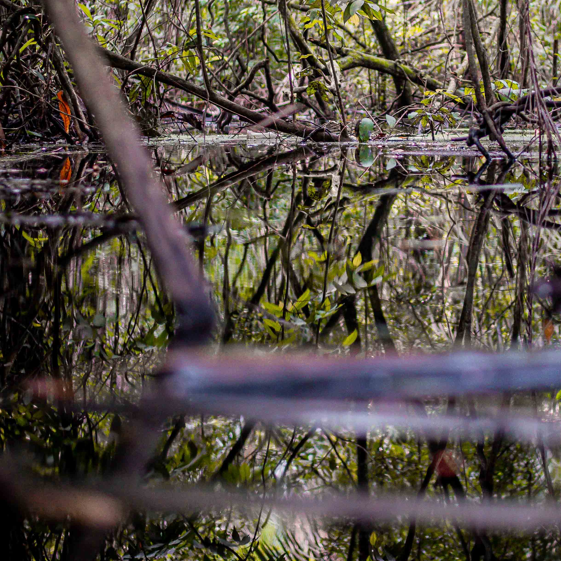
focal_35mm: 105
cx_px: 425
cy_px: 94
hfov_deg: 16.5
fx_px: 1925
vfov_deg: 16.4
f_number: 1.8
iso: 1250
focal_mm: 50
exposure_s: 1/400
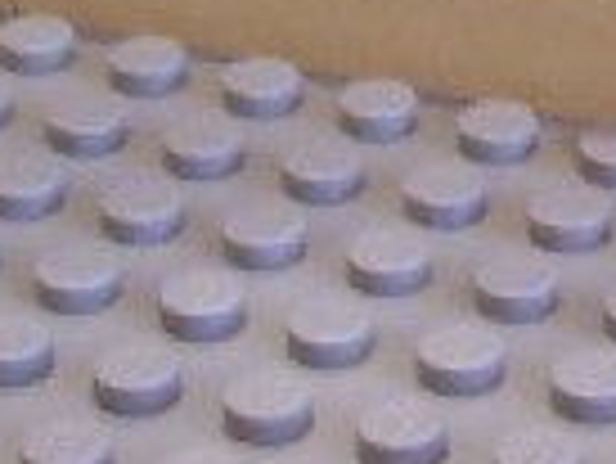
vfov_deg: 6.6
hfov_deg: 8.7
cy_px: -387
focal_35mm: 220
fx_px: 3918
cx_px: 987
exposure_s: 1/10
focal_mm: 5.6
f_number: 2.8
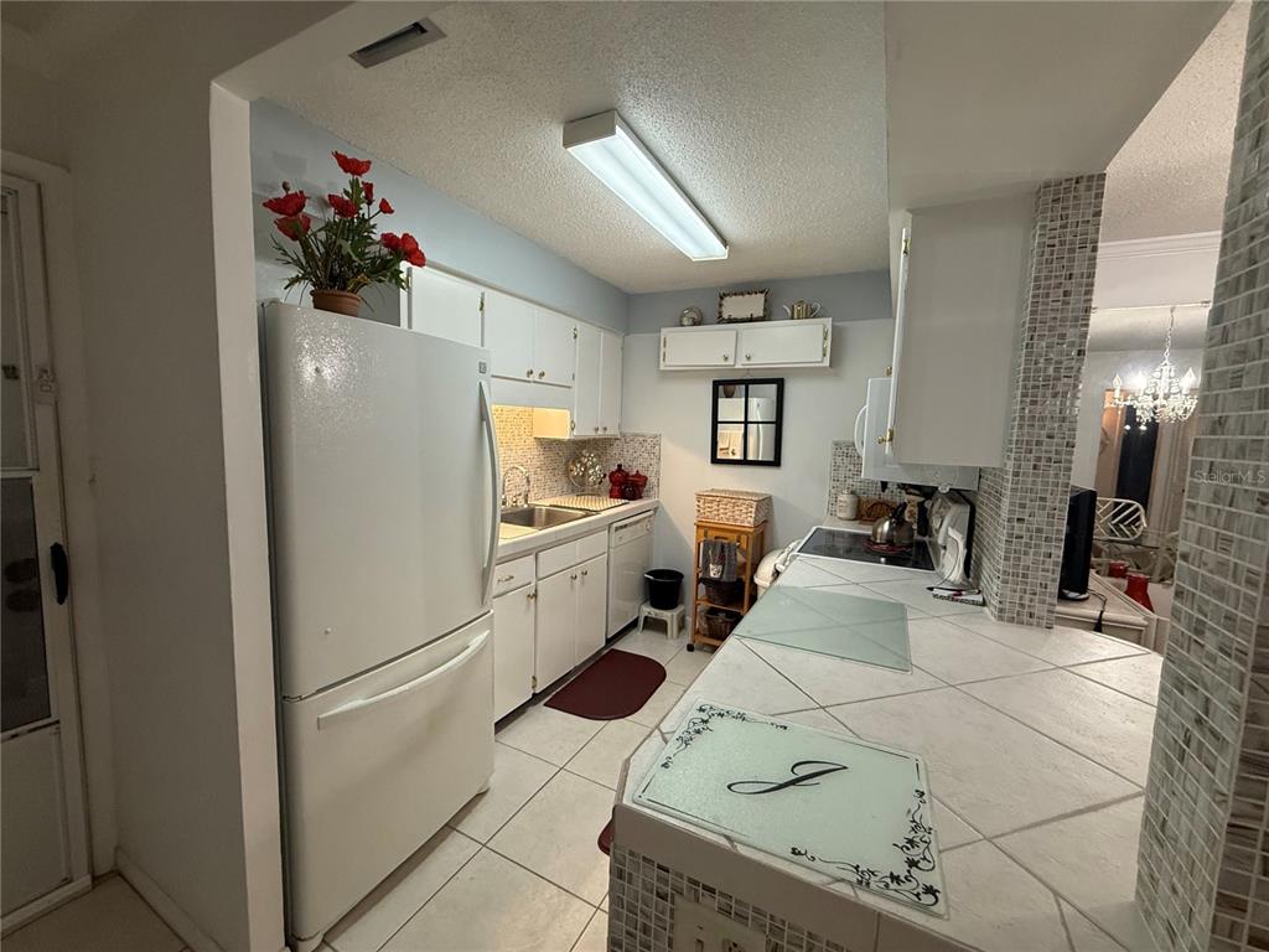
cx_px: 634
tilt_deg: -5.0
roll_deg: -1.6
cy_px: 476
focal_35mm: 14
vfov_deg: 85.7
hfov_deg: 102.1
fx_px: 513
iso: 250
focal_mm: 2.22
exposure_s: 1/120
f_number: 2.2
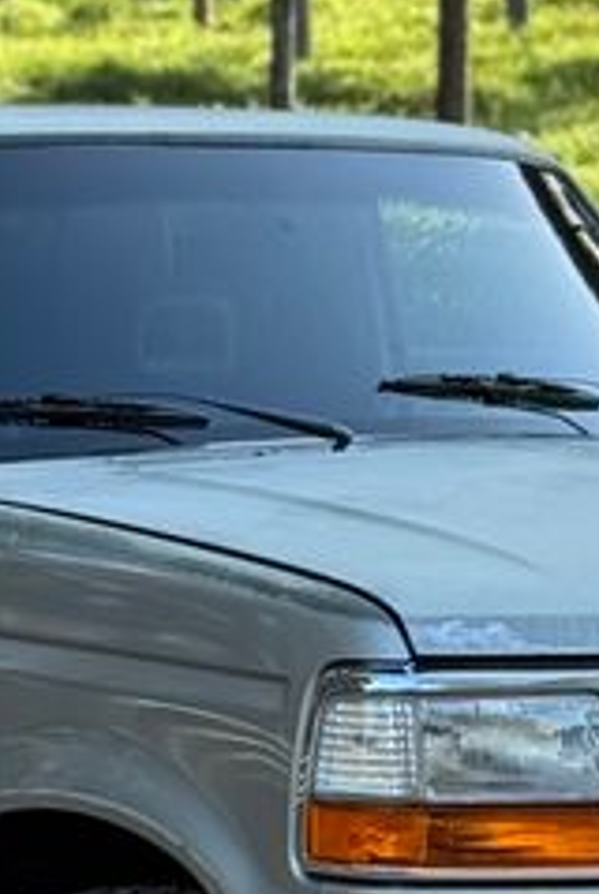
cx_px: 157
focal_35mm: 169
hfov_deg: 8.1
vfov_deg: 12.1
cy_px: 726
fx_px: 4205
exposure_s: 1/712
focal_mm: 6.76
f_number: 1.78
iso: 100
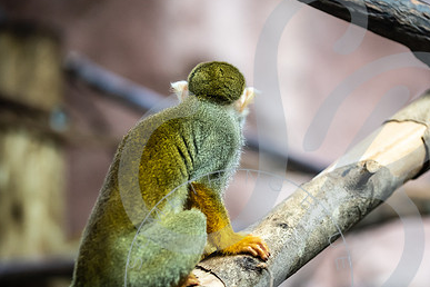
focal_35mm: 174
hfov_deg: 11.8
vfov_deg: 7.9
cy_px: 190
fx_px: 2078
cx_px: 294
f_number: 2.8
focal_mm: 116
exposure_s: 1/200
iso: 1000
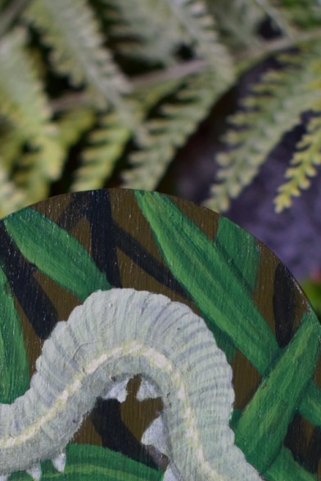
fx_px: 1337
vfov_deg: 20.1
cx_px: 111
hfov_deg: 13.7
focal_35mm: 100
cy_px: 409
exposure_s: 1/60
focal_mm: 34
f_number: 4.5
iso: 1000
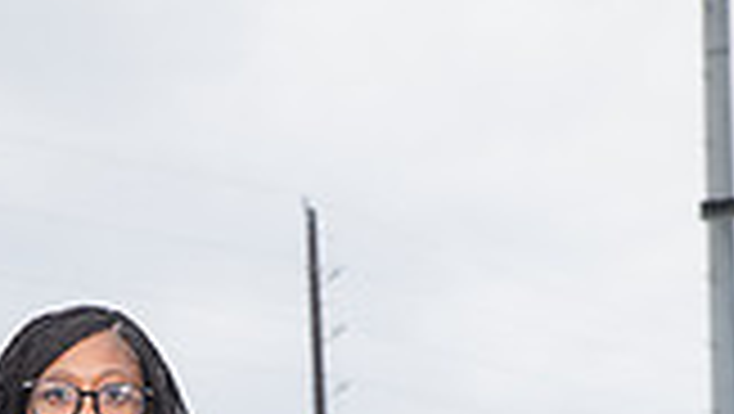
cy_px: 954
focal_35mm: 168
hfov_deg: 12.7
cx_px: 108
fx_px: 3272
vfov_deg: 6.9
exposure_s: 1/400
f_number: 6.3
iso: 250
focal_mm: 58
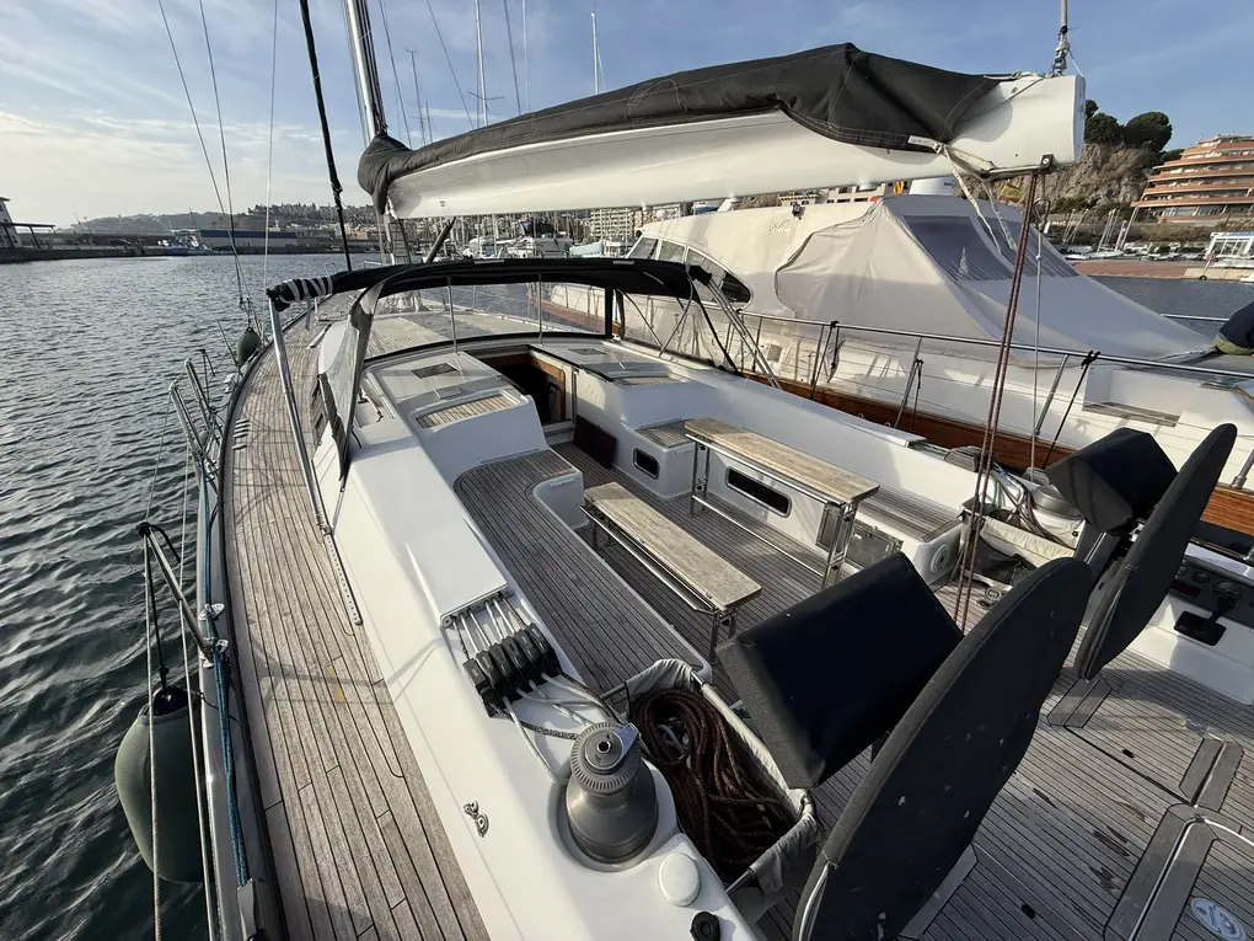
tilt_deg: -23.4
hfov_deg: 102.1
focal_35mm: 14
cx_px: 627
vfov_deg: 85.7
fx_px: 507
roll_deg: +0.2
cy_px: 470
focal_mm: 2.22
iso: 50
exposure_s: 1/1901
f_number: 2.2
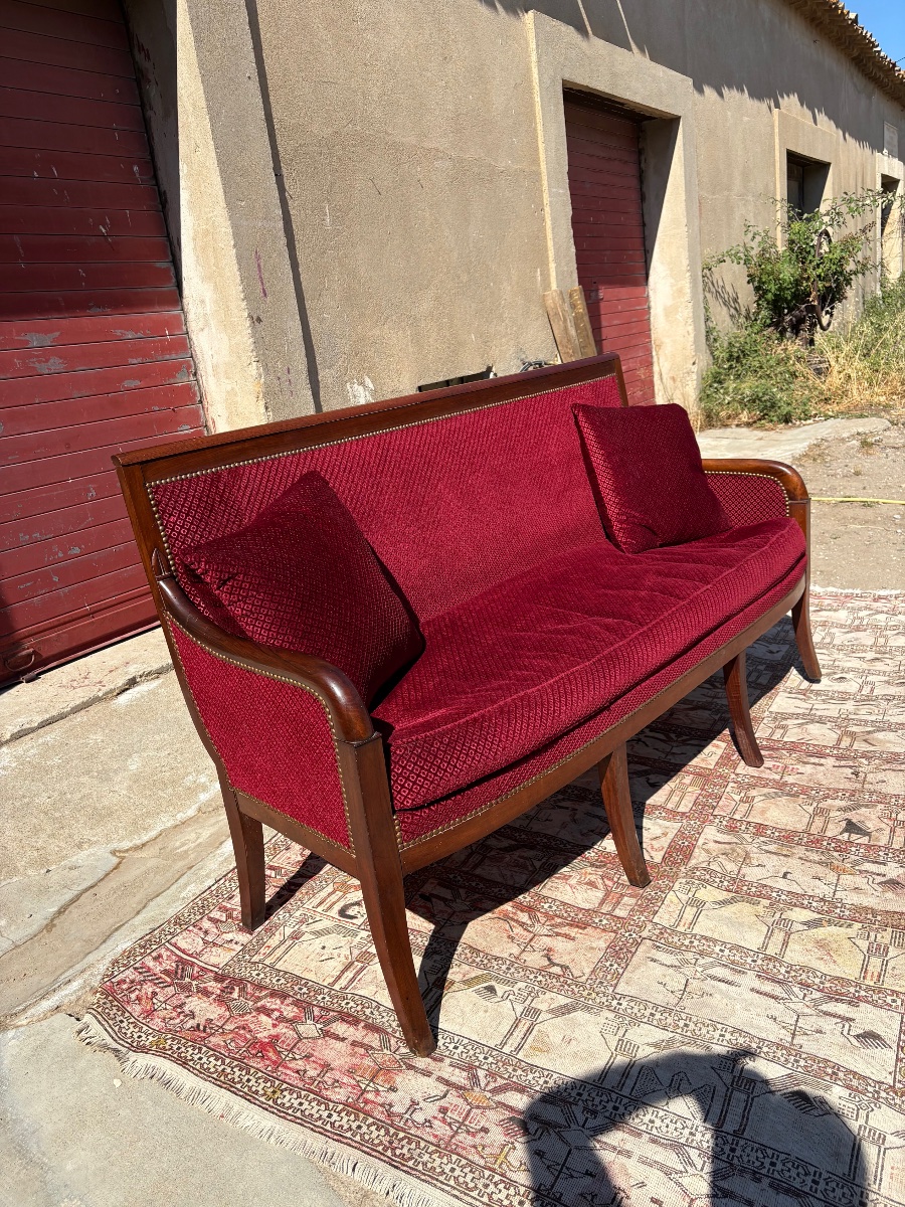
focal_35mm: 26
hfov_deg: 53.1
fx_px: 906
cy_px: 604
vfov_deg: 67.3
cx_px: 452
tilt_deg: -14.5
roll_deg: +7.3
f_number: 1.6
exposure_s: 1/2985
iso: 50
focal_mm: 5.96
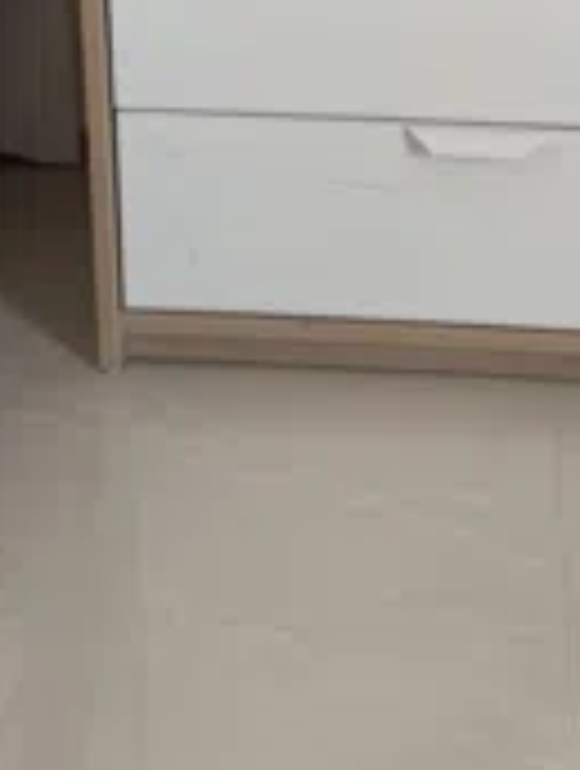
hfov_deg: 25.9
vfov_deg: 31.6
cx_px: 427
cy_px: -5
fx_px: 1246
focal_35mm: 56
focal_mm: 6.76
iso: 200
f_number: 1.78
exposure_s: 1/93
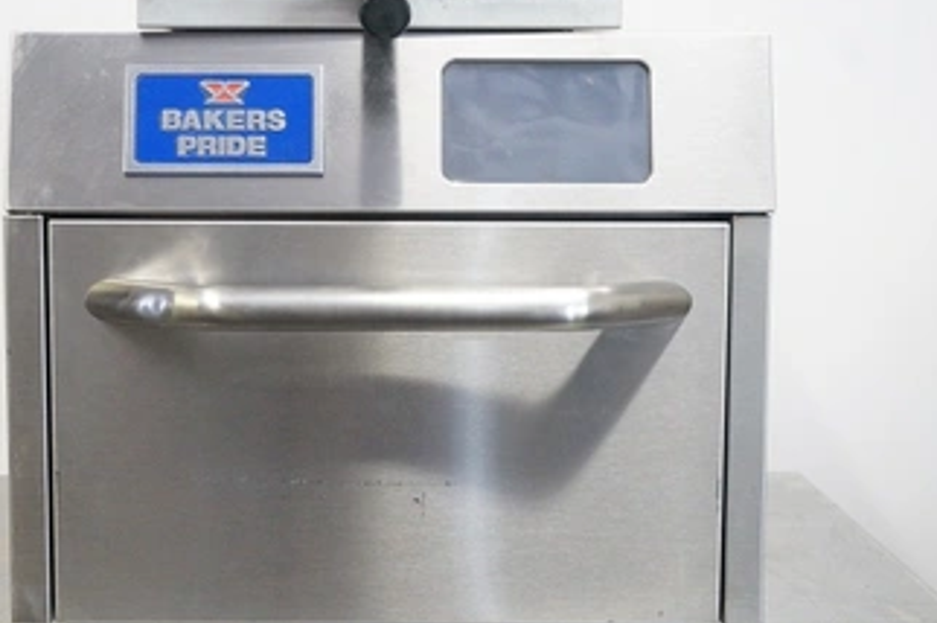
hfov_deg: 30.0
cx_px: 384
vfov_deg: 20.3
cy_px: 319
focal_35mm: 67
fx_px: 1742
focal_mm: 36
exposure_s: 1/50
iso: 3200
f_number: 5.6
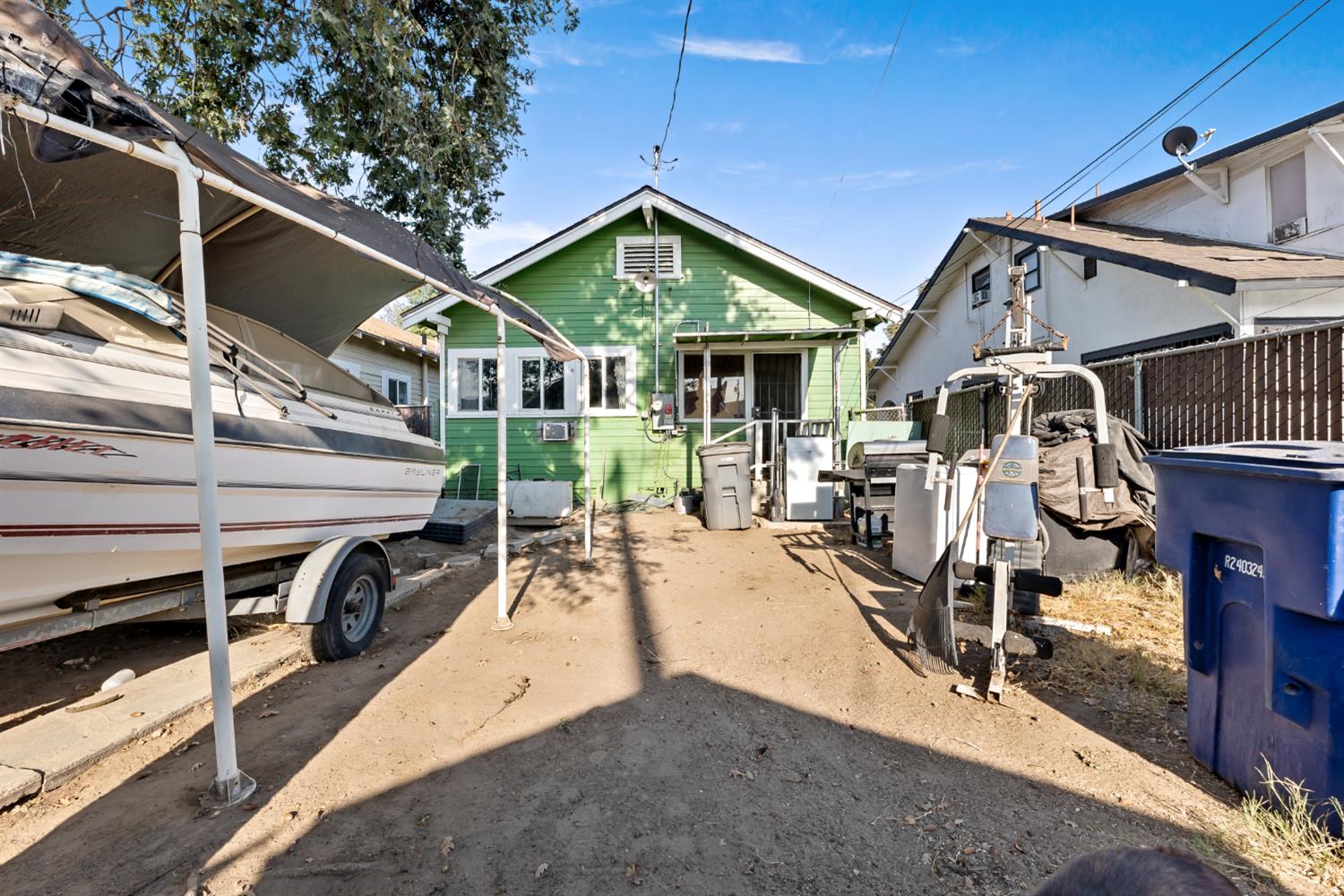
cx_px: 672
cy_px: 448
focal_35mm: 14
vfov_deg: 81.2
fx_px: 523
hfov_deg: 104.3
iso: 80
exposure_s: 1/125
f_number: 9
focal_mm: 14
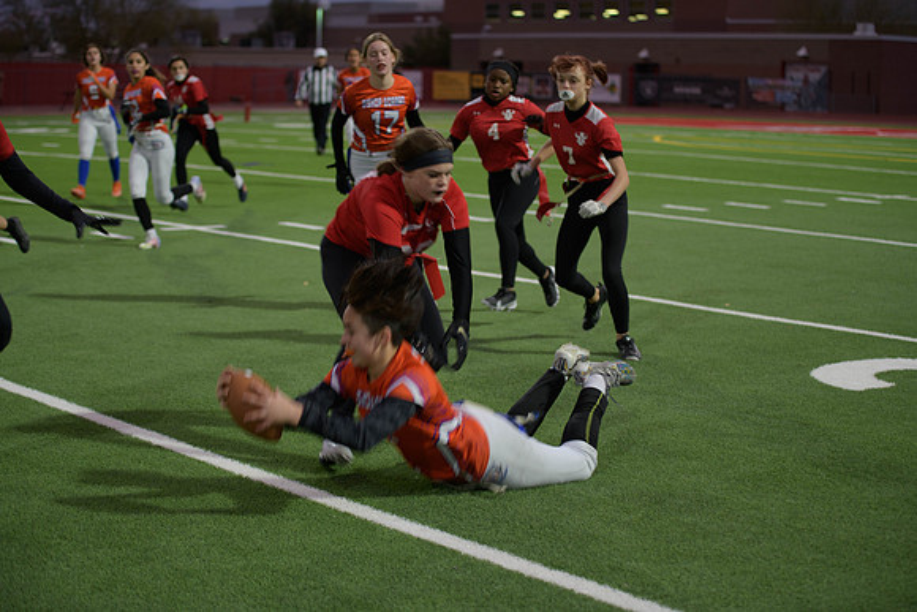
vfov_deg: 19.5
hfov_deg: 28.8
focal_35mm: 70
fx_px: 1783
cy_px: 306
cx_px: 458
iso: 450
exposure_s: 1/200
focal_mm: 70
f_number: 2.8
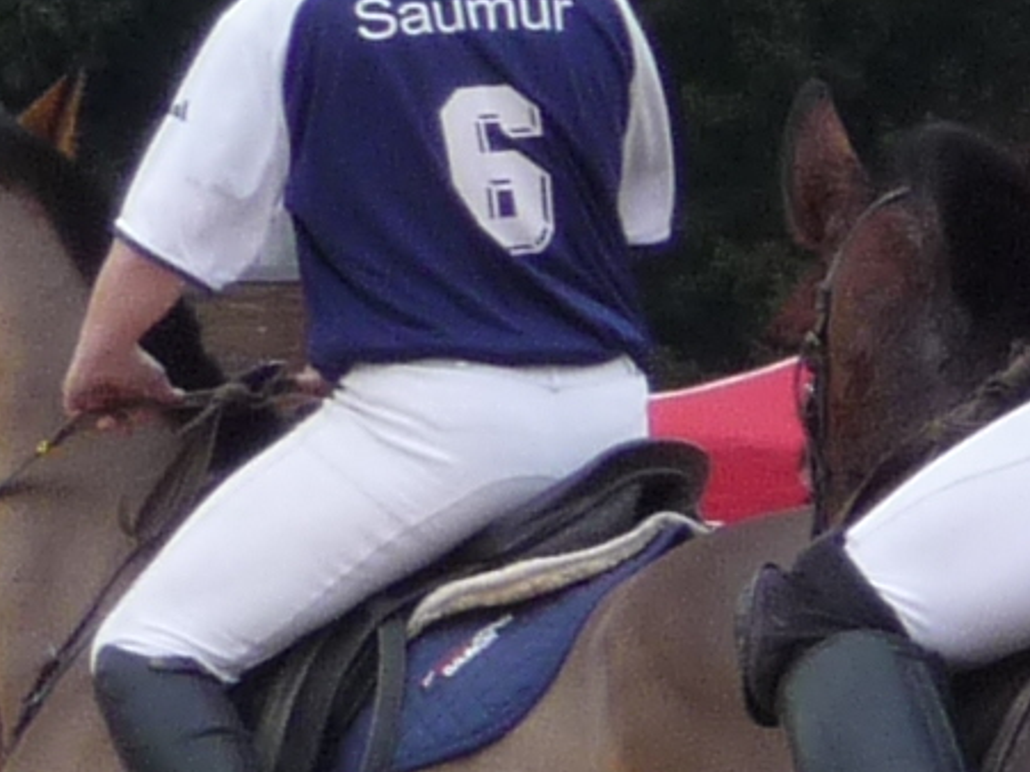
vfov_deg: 1.7
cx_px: 3332
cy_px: 423
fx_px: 25523
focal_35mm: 858
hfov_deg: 2.3
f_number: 4.7
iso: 100
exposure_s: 1/250
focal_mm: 19.1
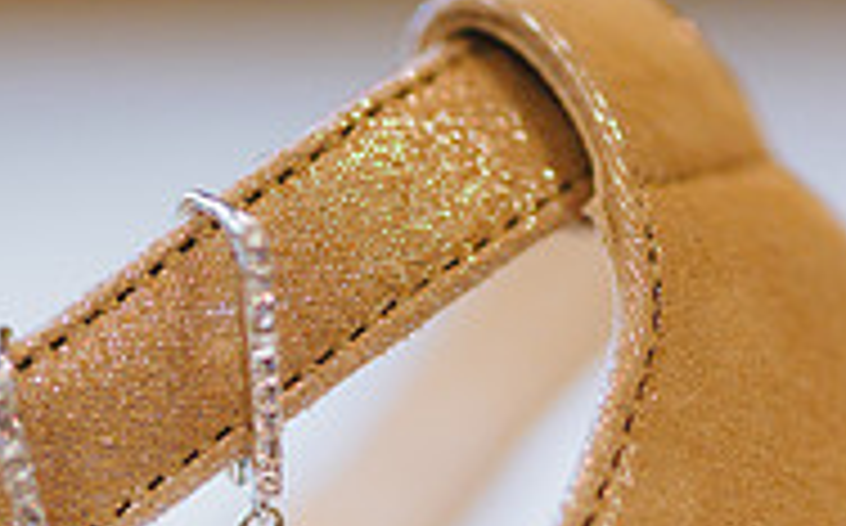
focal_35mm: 256
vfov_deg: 5.1
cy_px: 764
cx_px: 223
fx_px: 5895
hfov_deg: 8.2
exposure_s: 1/200
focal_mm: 105
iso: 1250
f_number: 3.3
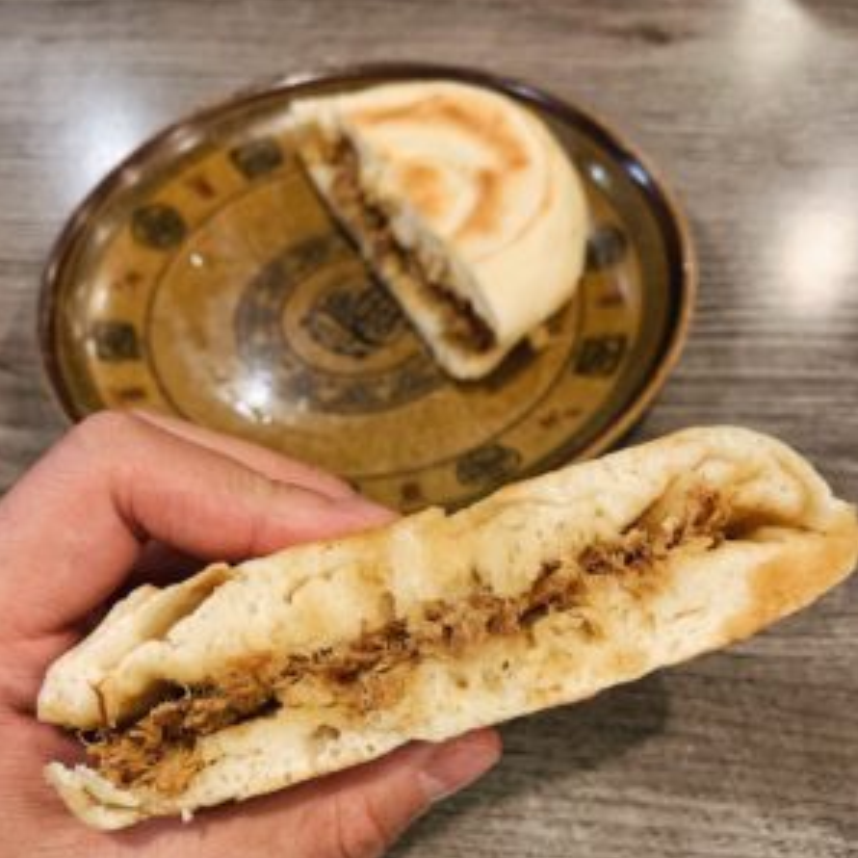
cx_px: 428
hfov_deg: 52.5
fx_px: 869
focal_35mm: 31
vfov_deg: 51.7
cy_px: 563
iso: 200
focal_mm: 4.25
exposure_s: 1/50
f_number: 1.8
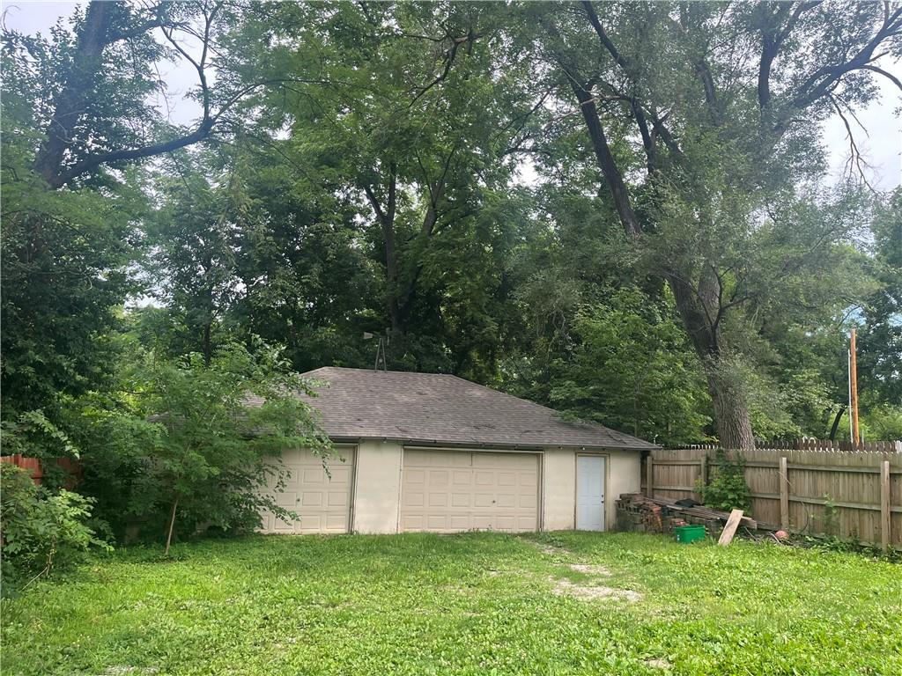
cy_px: 338
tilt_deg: +7.2
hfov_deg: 67.3
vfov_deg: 53.1
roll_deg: -1.0
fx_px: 677
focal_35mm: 26
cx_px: 451
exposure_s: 1/608
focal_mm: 5.1
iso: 50
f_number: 1.6
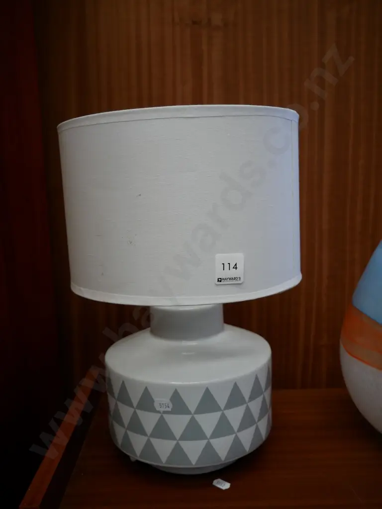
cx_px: 191
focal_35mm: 34
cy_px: 254
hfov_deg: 41.8
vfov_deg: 54.0
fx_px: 500
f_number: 4
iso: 500
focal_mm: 17
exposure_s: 1/60
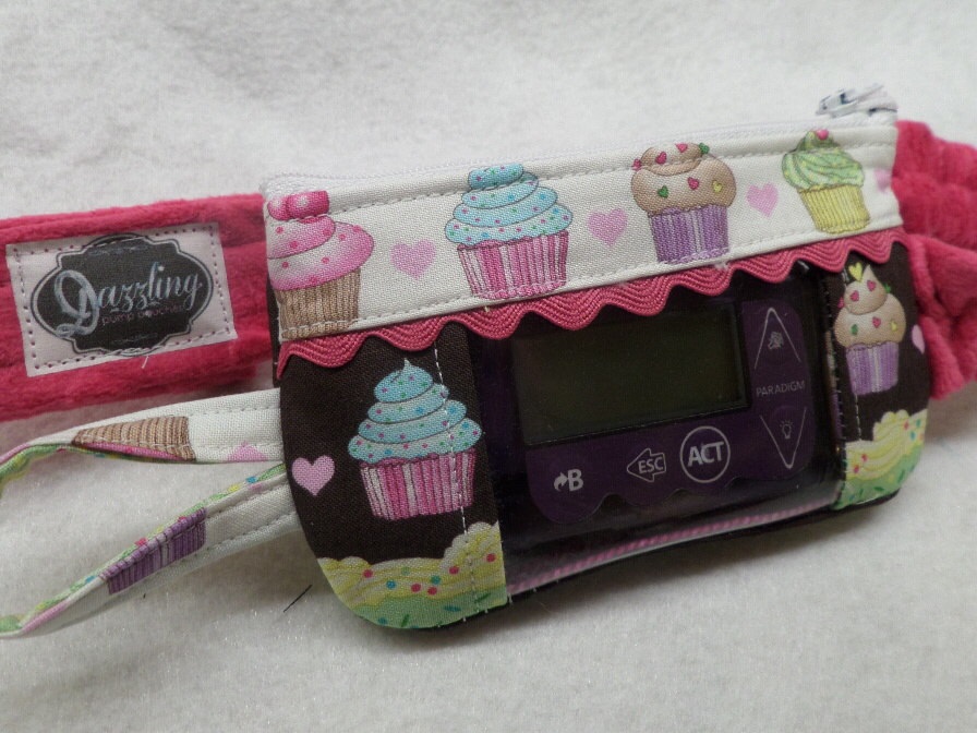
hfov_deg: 71.6
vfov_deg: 56.8
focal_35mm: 24
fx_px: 677
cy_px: 366
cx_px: 488
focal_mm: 4.3
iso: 100
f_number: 3.1
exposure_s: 1/30
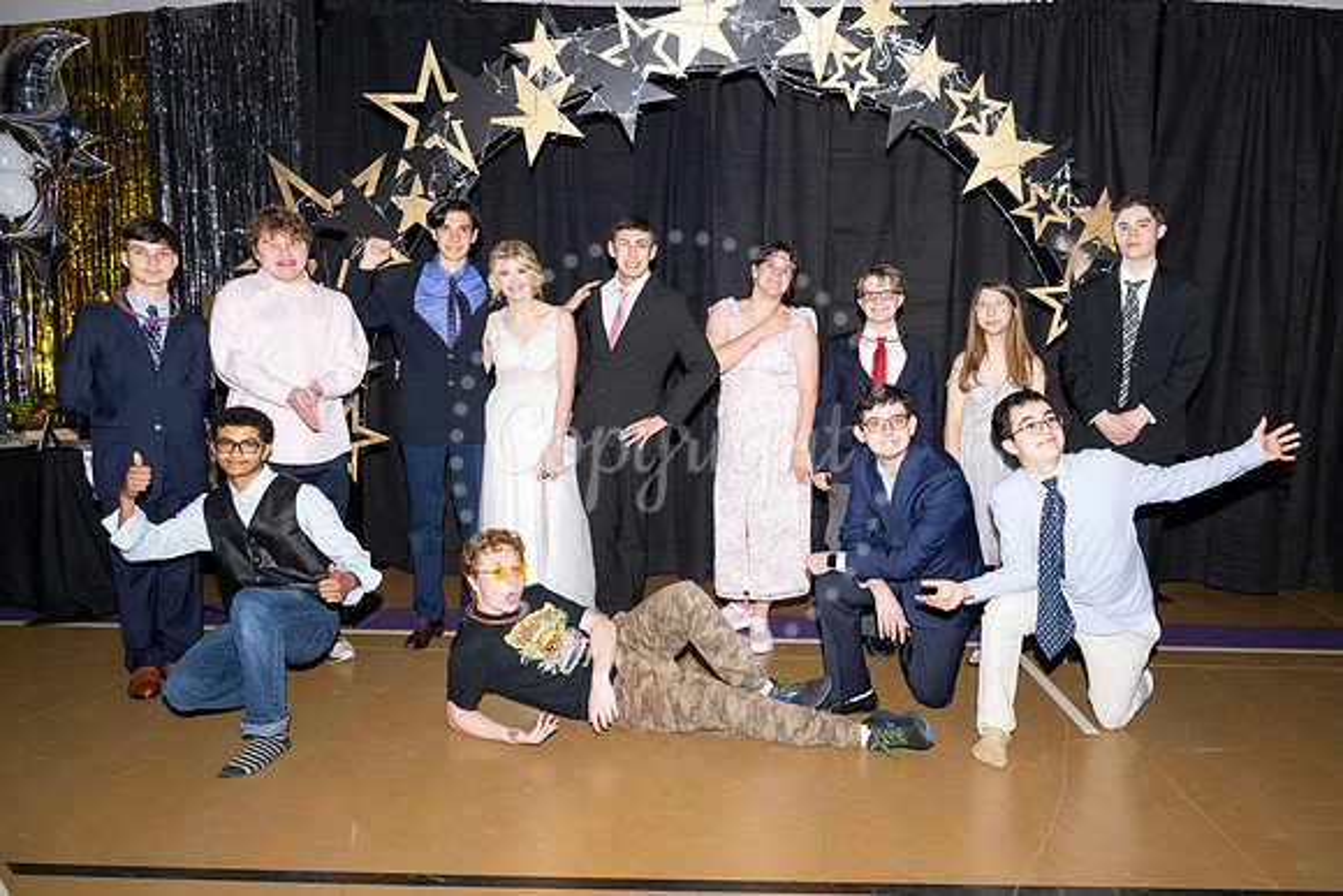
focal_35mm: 26
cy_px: 454
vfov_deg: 49.8
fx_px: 965
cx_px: 709
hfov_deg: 69.6
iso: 320
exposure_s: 1/100
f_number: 5.6
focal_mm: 24
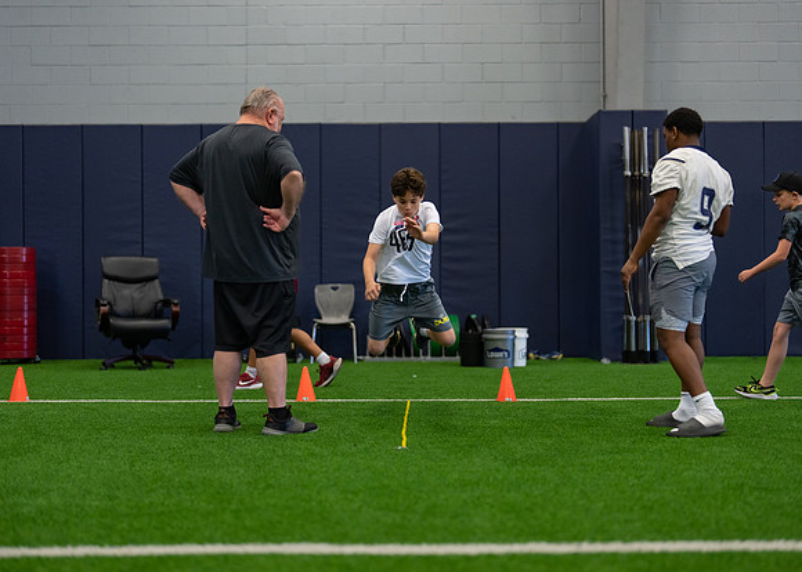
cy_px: 286
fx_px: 1246
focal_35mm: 55
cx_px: 401
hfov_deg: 35.7
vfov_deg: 25.9
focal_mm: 50
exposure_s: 1/1000
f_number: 1.2
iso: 1250
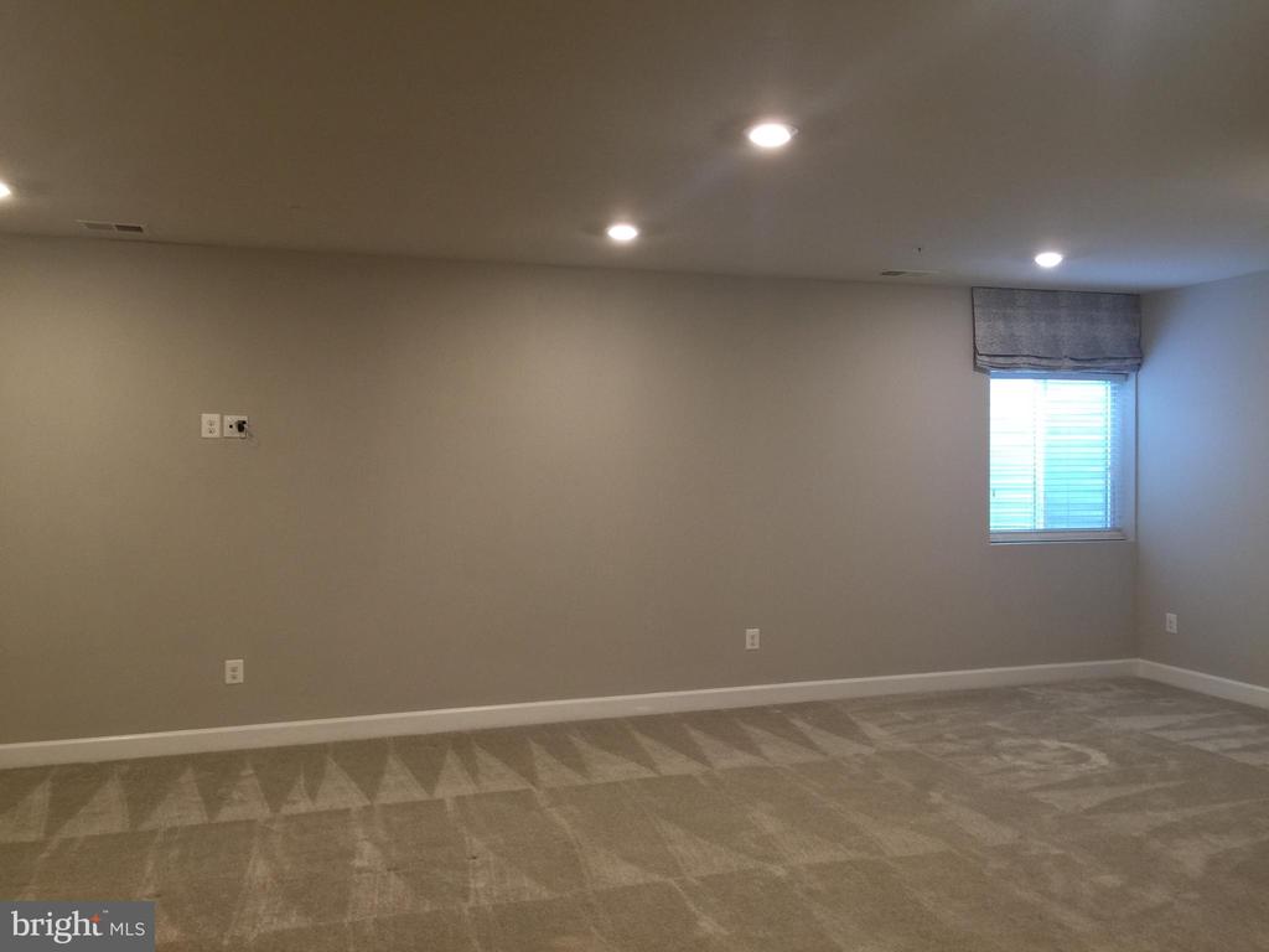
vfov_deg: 48.2
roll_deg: -1.7
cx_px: 634
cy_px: 476
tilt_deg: -1.7
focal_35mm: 29
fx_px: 1063
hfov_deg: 61.7
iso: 40
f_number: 2.2
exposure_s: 1/15
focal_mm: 4.15
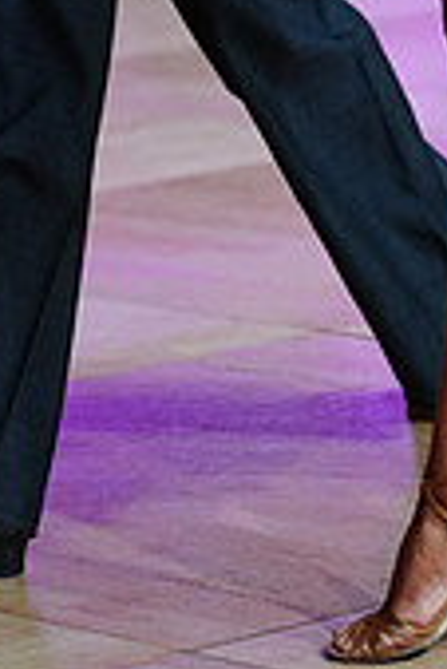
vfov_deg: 6.8
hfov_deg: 4.6
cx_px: 200
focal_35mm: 298
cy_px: -428
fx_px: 5538
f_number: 2.8
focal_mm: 87
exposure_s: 1/320
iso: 2000
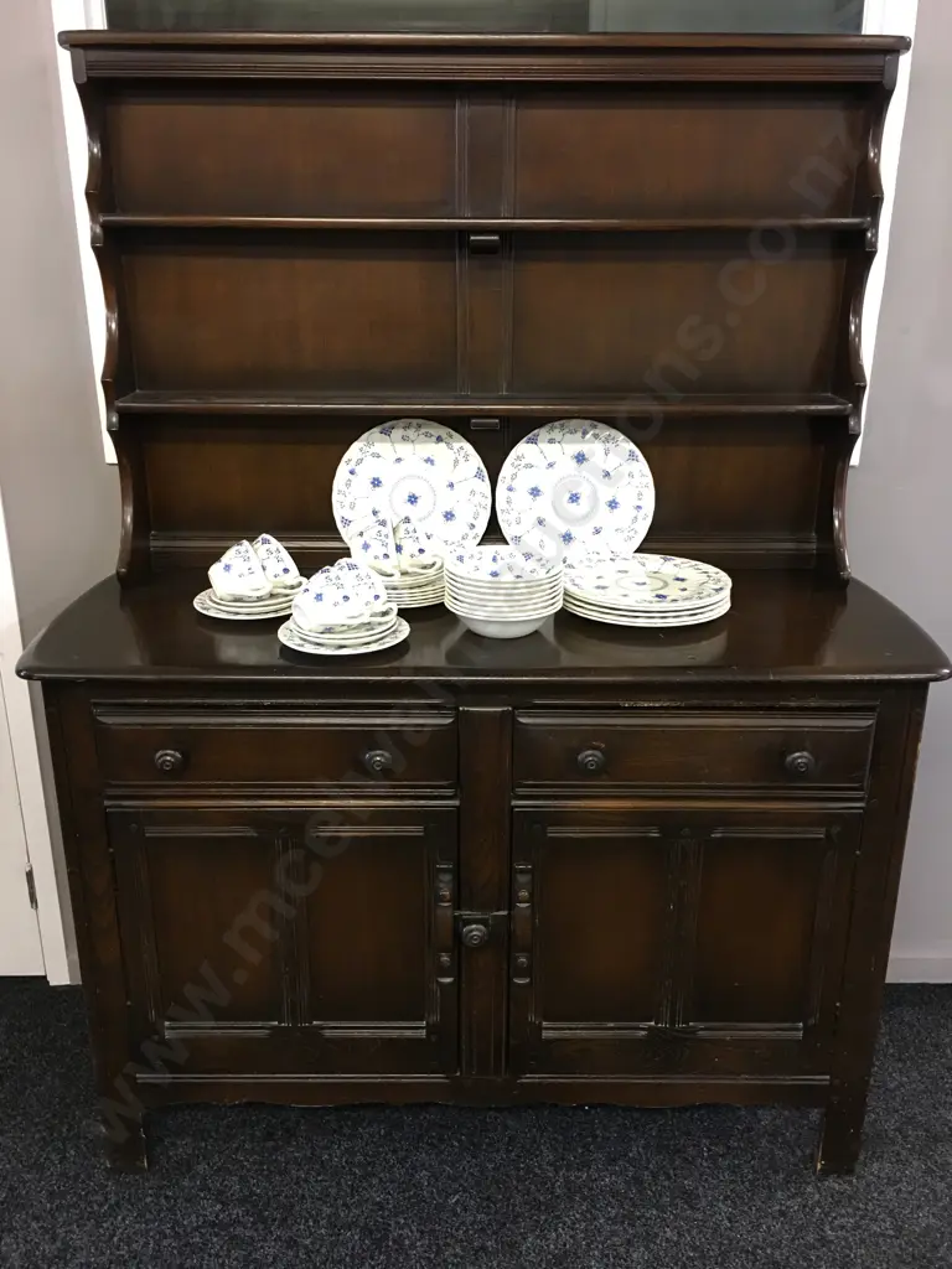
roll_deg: -1.2
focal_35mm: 29
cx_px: 476
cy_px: 634
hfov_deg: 48.2
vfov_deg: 61.7
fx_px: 1063
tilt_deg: -18.1
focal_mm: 4.15
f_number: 2.2
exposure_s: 1/17
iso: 100
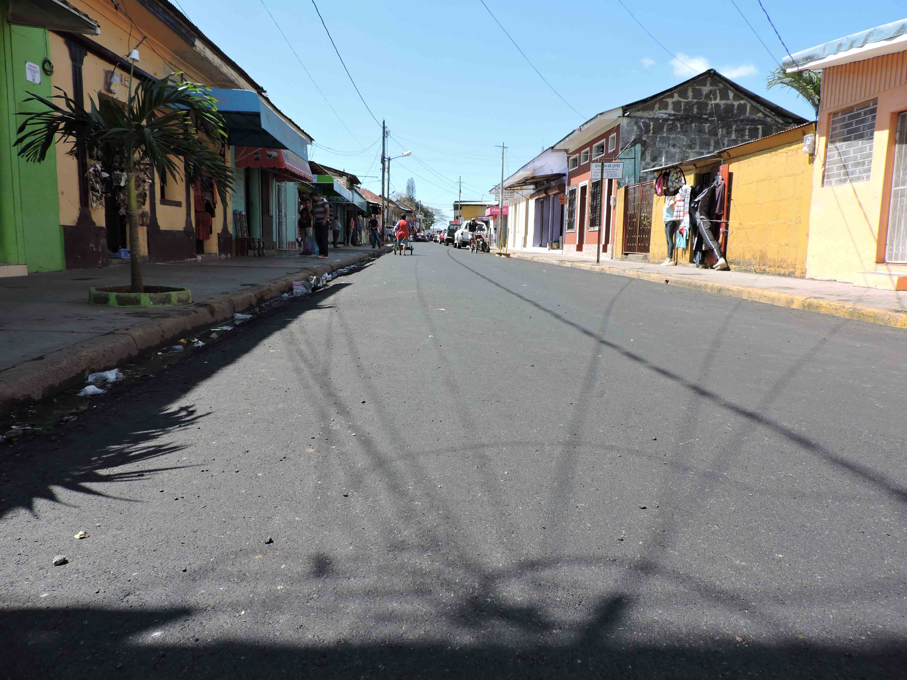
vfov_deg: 56.8
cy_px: 340
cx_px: 454
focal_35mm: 24
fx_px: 629
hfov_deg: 71.6
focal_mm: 4.3
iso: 100
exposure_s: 1/800
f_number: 3
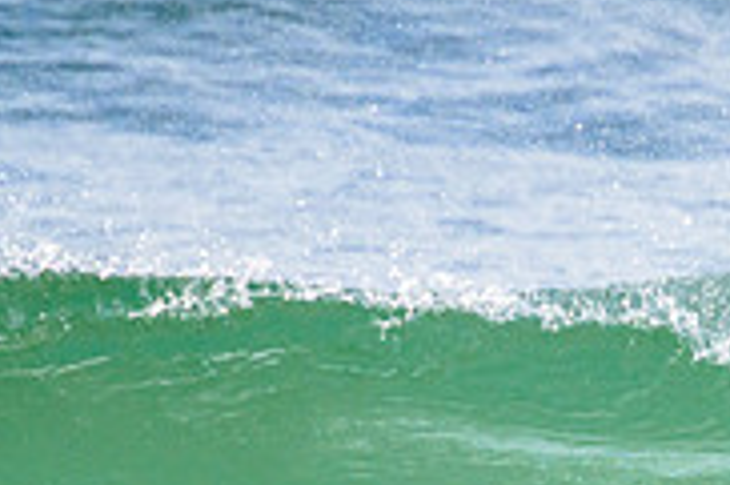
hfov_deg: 0.8
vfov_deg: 0.5
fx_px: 51701
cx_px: 678
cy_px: 679
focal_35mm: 2552
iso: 1400
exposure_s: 1/2000
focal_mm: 800
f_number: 11
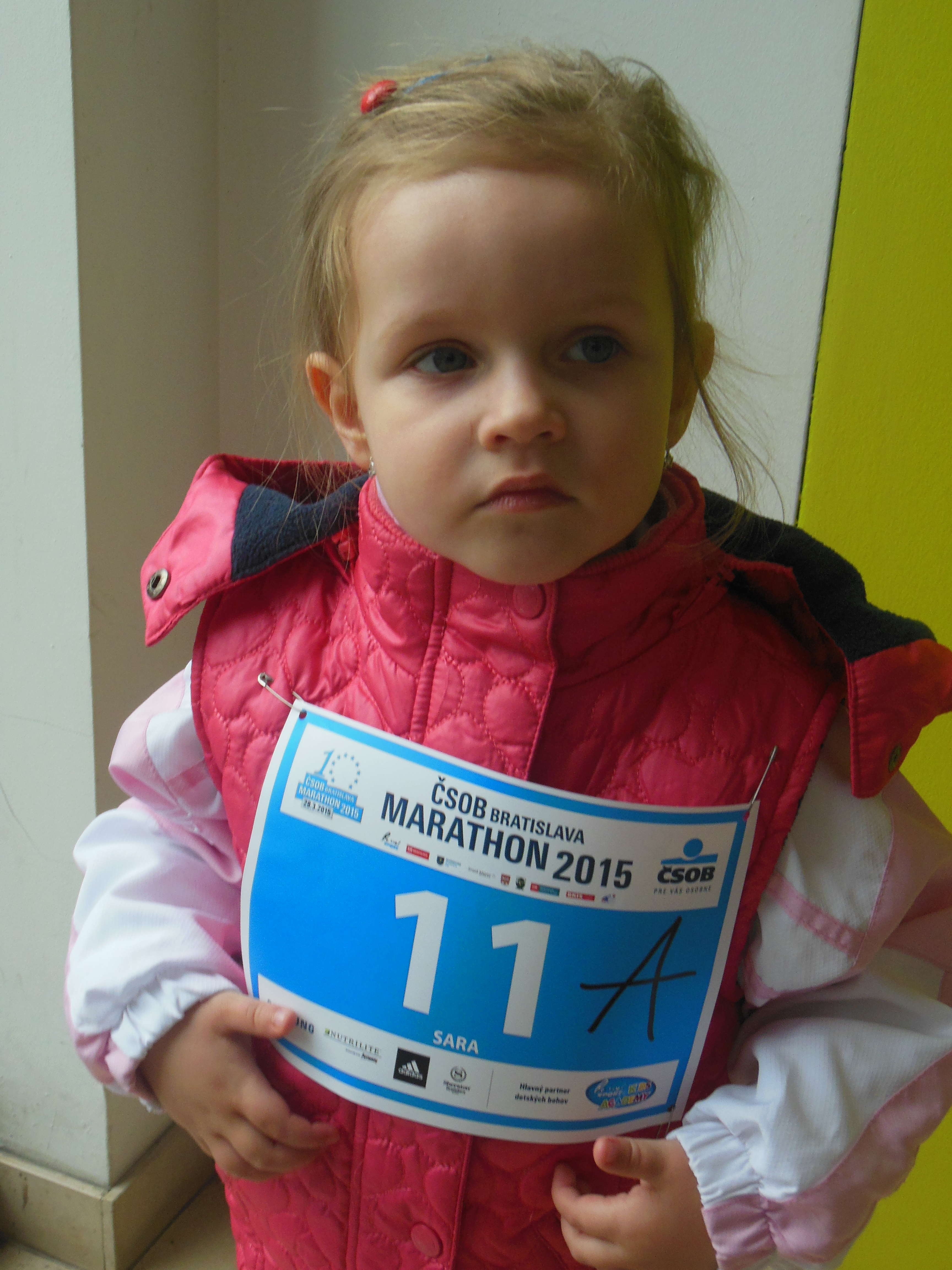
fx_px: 1833
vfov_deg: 38.2
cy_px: 635
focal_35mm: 50
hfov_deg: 29.1
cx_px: 476
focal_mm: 8.9
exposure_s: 1/250
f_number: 4
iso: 250
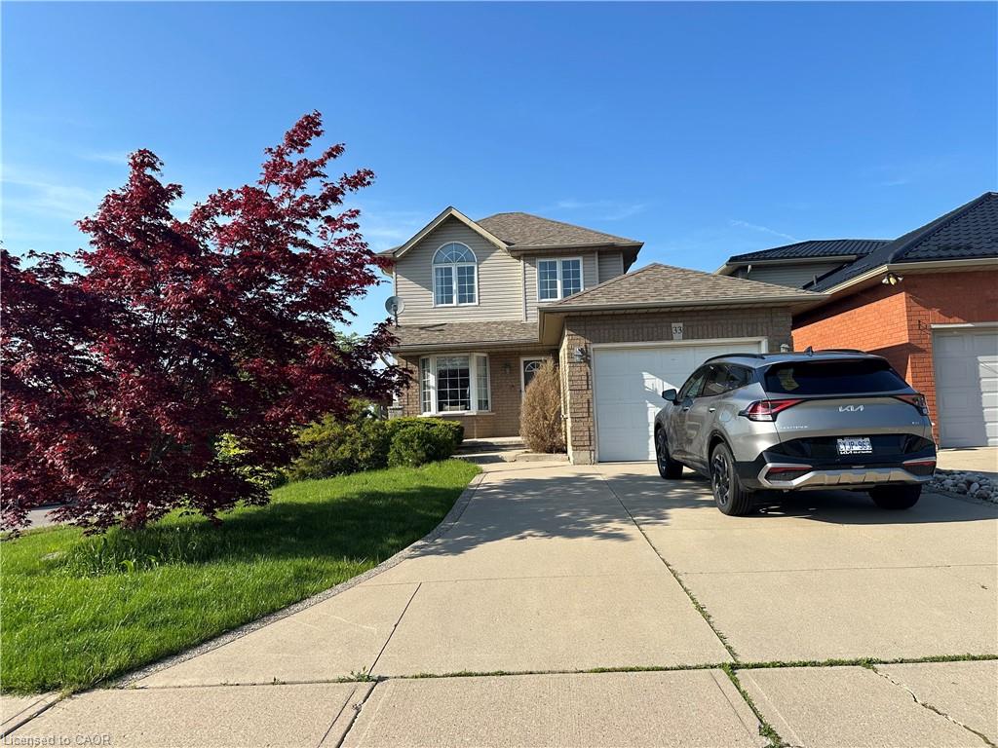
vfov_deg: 56.8
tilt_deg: +4.5
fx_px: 692
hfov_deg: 71.6
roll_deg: +2.3
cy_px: 374
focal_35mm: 24
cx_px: 499
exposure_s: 1/3597
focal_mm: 6.86
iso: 80
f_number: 1.78
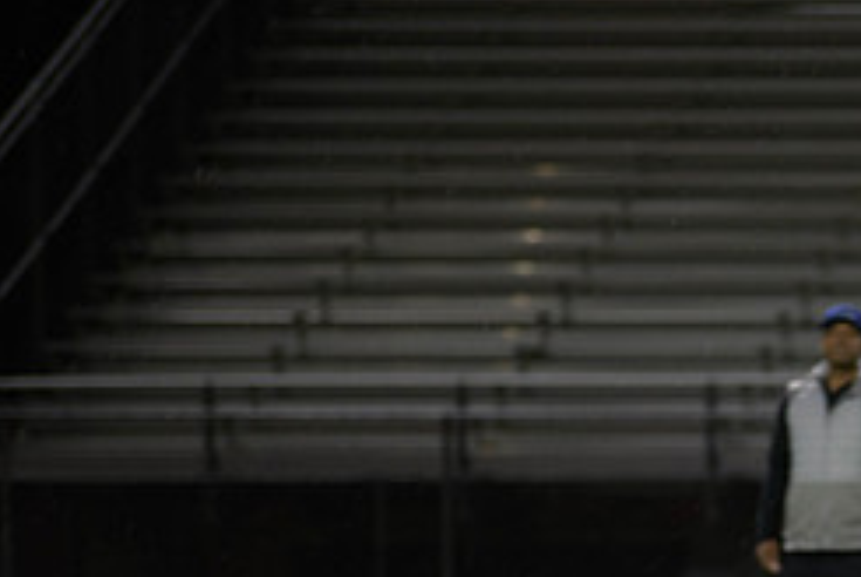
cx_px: 1016
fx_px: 11326
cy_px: 533
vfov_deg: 2.9
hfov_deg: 4.3
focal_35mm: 473
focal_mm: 200
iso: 1100
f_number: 2.8
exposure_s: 1/200
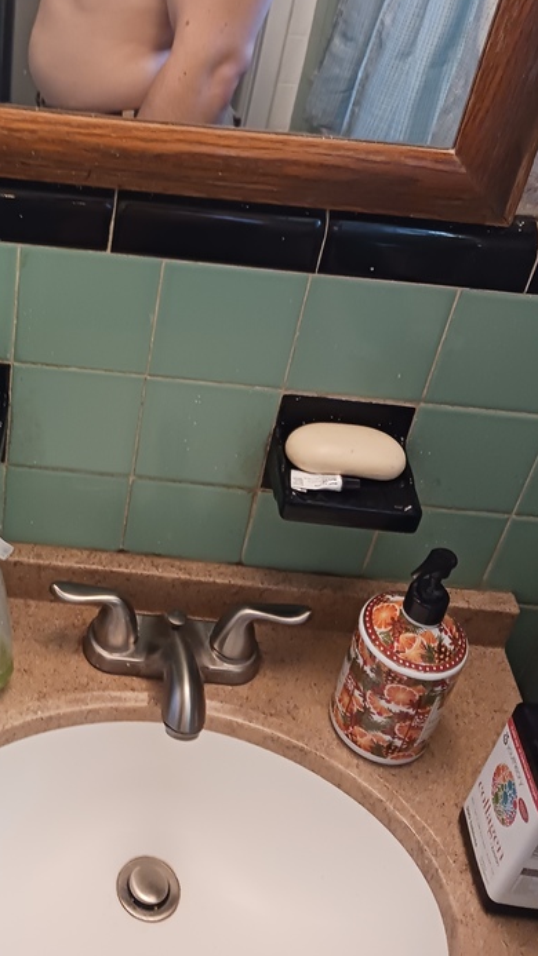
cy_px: 335
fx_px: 990
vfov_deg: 50.9
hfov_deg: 29.5
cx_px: 81
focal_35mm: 39
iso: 500
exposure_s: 1/20
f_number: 1.8
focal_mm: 4
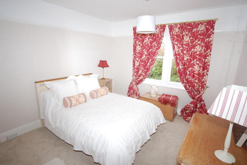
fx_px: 124
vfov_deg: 67.5
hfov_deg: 89.9
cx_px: 124
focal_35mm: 18
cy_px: 82
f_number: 4.5
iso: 200
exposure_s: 1/60
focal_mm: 12
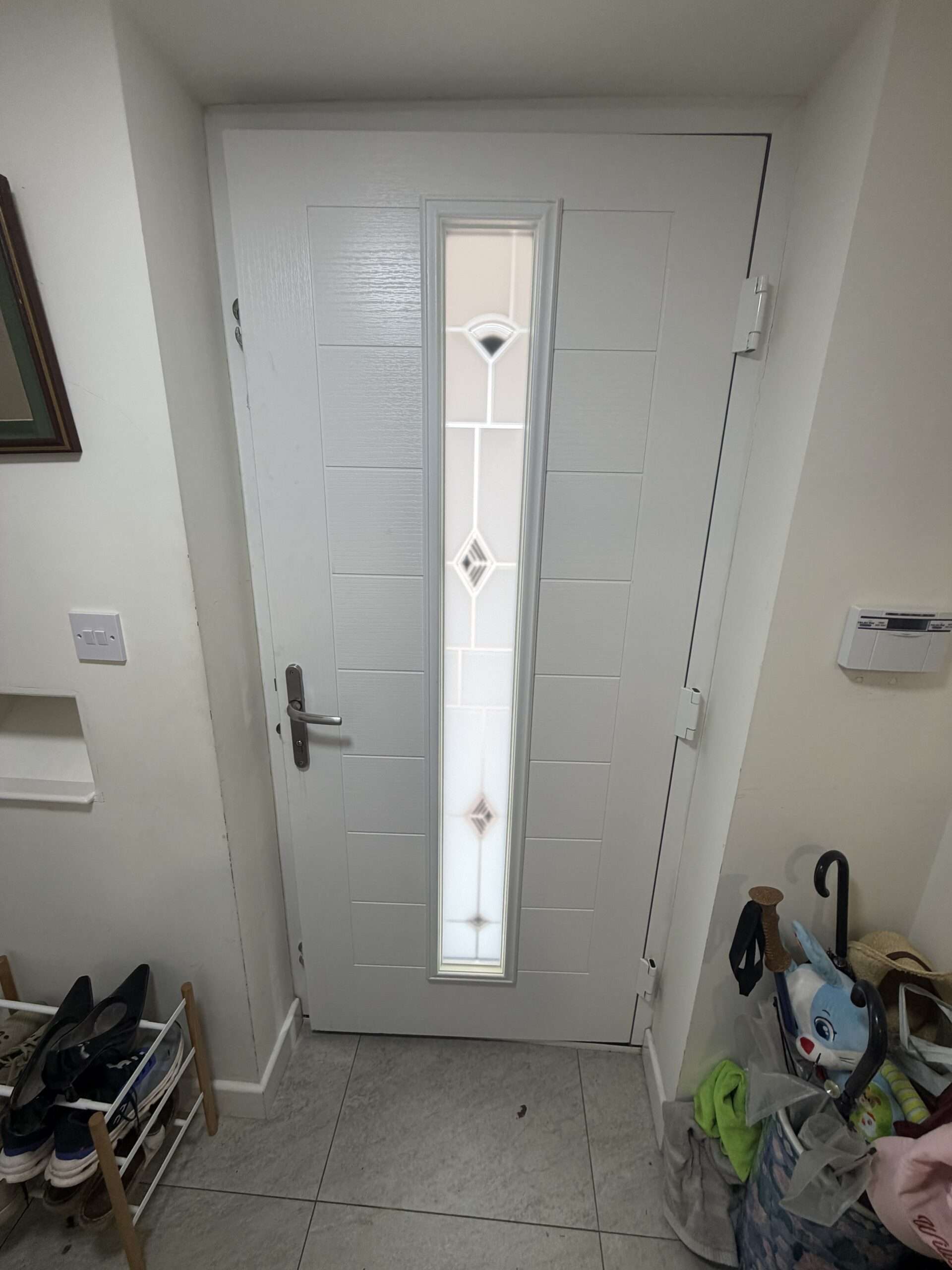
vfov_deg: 102.1
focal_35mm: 14
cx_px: 476
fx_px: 513
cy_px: 635
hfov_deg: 85.7
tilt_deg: -17.0
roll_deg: -0.8
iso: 160
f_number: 2.2
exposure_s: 1/100
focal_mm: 2.22
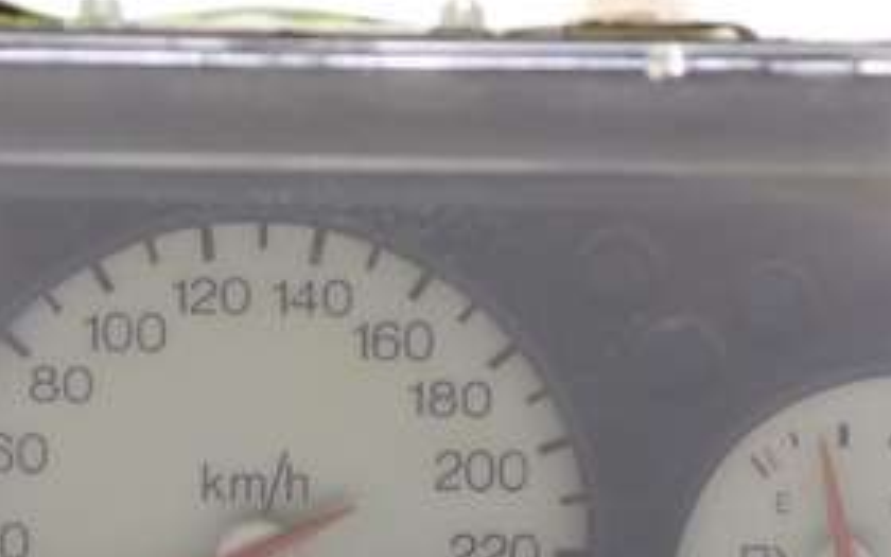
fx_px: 3327
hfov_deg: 15.2
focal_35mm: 137
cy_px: 535
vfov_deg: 9.5
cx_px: 242
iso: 320
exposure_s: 1/50
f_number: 3.2
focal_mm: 18.23
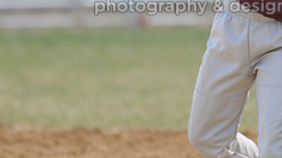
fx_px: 7566
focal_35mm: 1013
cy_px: -38
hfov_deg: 2.1
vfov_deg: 1.2
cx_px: 217
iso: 400
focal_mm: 260
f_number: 4
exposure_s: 1/1000
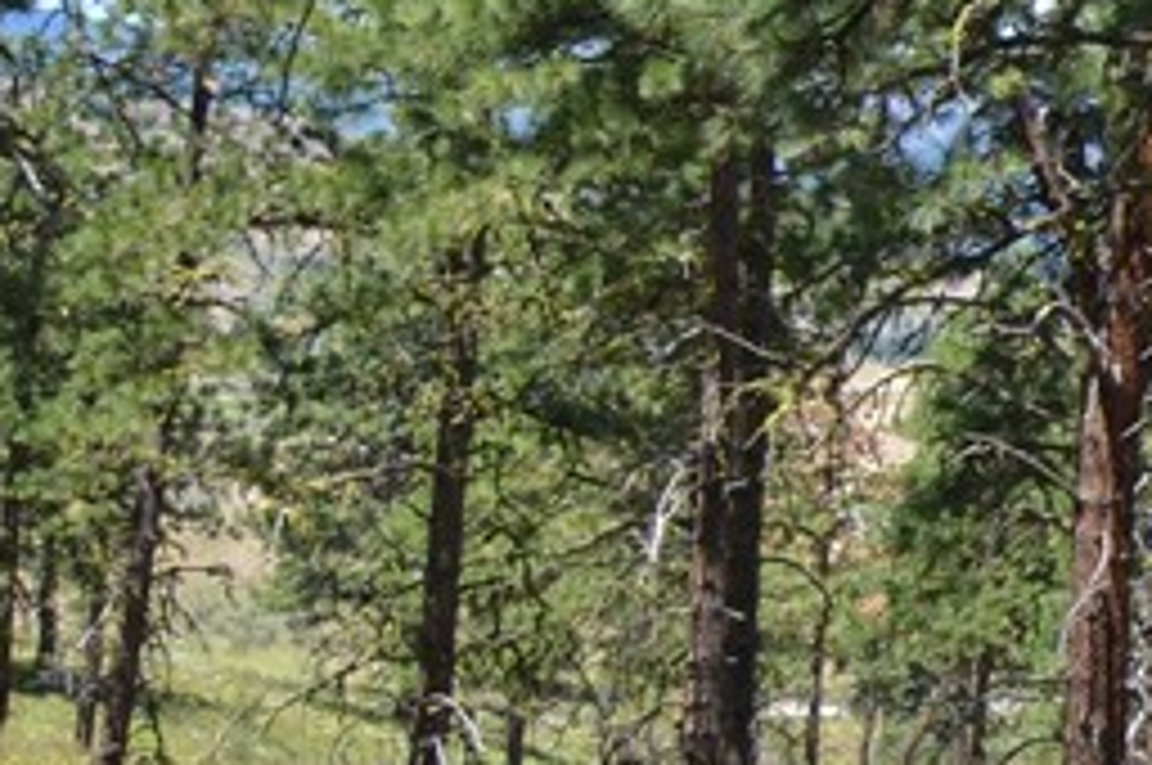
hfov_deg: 15.3
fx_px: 3260
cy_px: -115
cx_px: 2437
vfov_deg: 13.1
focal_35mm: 102
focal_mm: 16
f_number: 8
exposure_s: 1/250
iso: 200
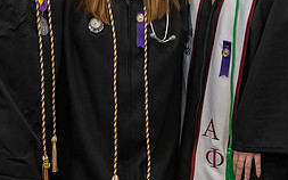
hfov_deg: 17.8
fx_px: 918
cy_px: -5
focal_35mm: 117
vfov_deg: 11.1
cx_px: 122
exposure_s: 1/160
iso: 2500
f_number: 3.5
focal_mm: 50
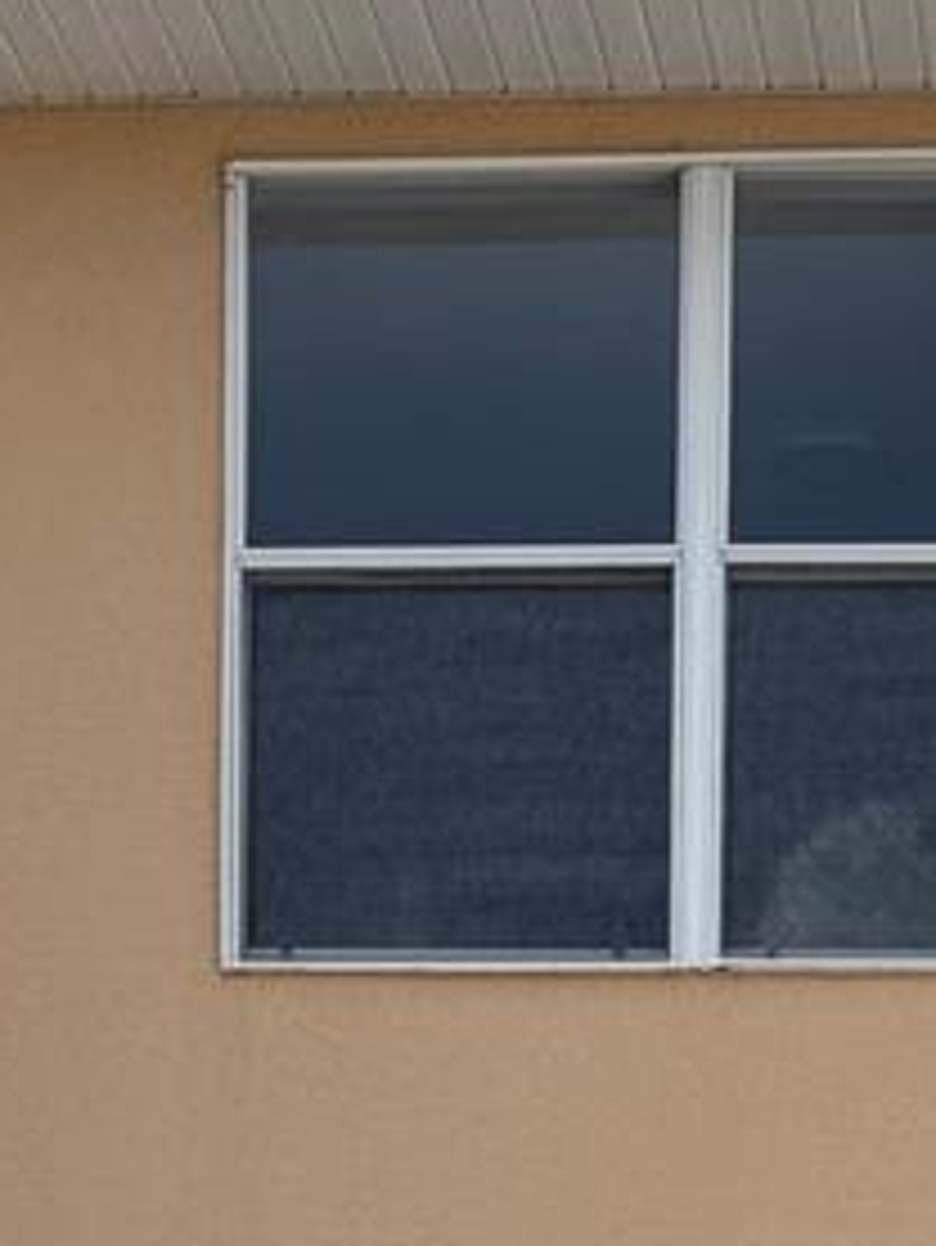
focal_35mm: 104
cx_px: 1035
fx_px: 3747
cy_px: 2501
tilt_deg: -3.6
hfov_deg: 13.9
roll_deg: -1.4
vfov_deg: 15.2
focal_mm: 6.76
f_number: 1.78
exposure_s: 1/4975
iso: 80
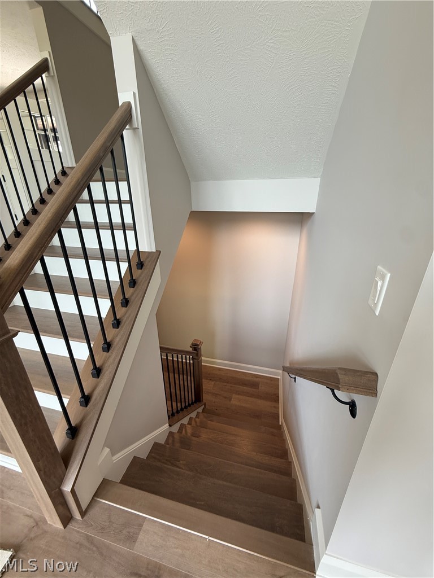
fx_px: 234
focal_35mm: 14
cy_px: 289
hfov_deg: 85.7
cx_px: 217
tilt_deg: -22.4
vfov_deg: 102.1
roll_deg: +0.0
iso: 125
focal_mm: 2.22
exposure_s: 1/120
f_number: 2.2
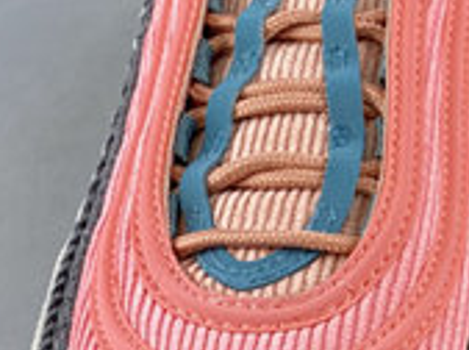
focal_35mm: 108
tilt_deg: -35.3
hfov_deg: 16.7
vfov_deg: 13.6
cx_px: 691
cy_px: 235
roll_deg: +1.0
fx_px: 1460
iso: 80
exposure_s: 1/100
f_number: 1.8
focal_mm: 4.25
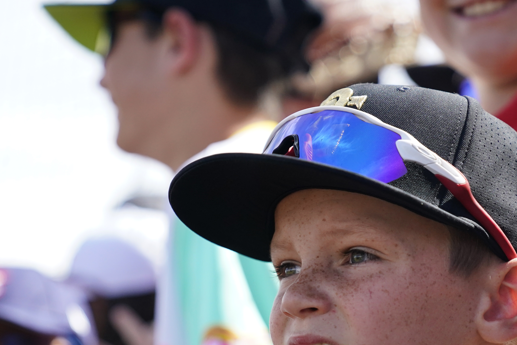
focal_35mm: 128
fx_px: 1838
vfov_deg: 10.7
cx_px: 225
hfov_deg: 16.0
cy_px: 307
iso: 1250
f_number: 2.8
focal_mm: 70
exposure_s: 1/8000
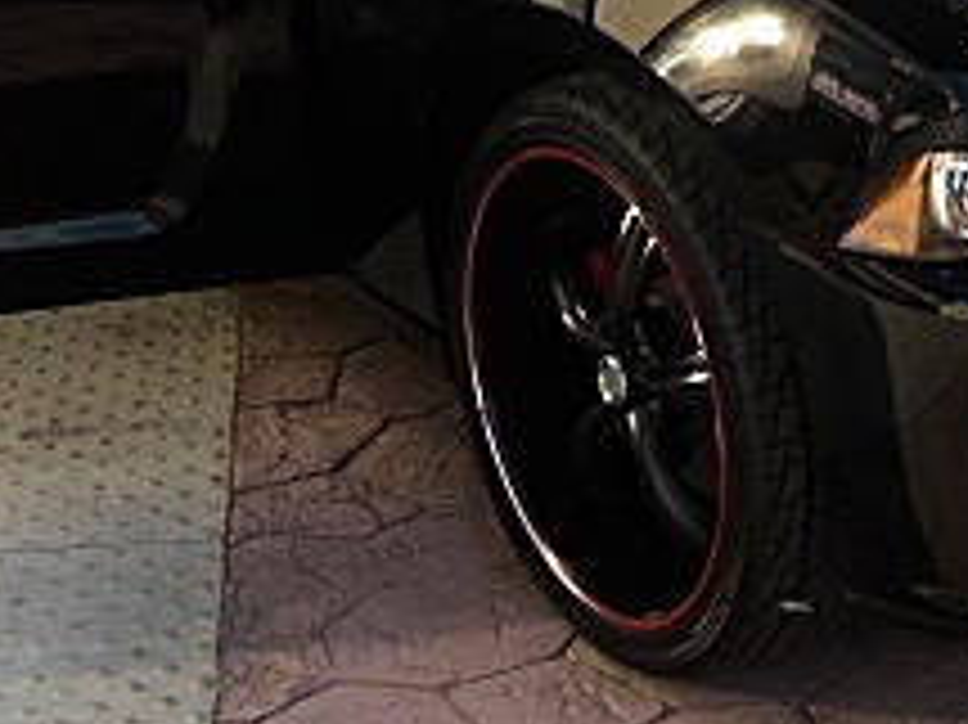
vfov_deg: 13.5
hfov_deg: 18.3
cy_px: -126
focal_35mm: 107
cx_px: 671
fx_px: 2990
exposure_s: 1/160
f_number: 2.8
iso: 50
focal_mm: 6.3
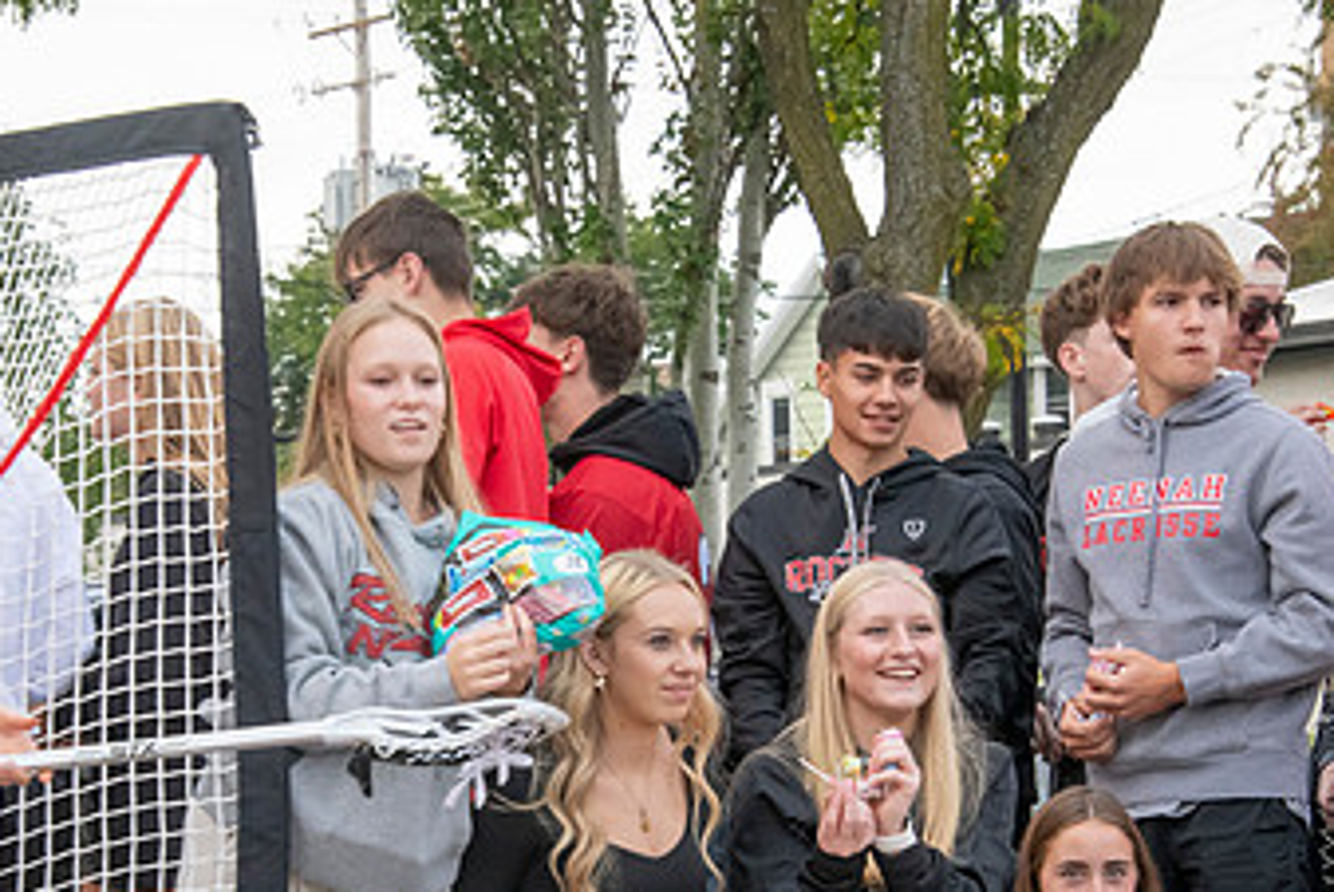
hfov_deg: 12.2
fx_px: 6231
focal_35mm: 168
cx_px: 533
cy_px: 697
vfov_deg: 8.2
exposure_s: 1/320
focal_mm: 98
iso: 3200
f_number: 11
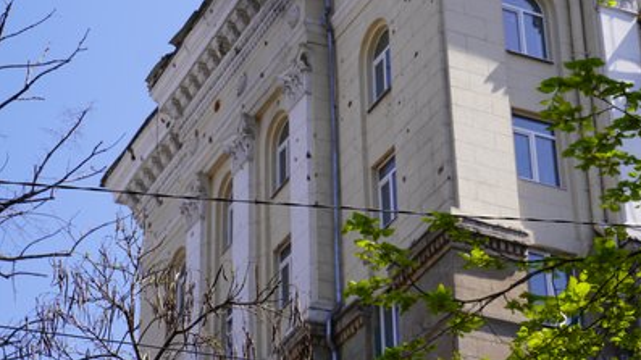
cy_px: 162
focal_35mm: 111
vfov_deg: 10.9
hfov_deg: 19.3
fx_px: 1886
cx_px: 321
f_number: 5
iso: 100
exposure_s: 1/500
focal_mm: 70
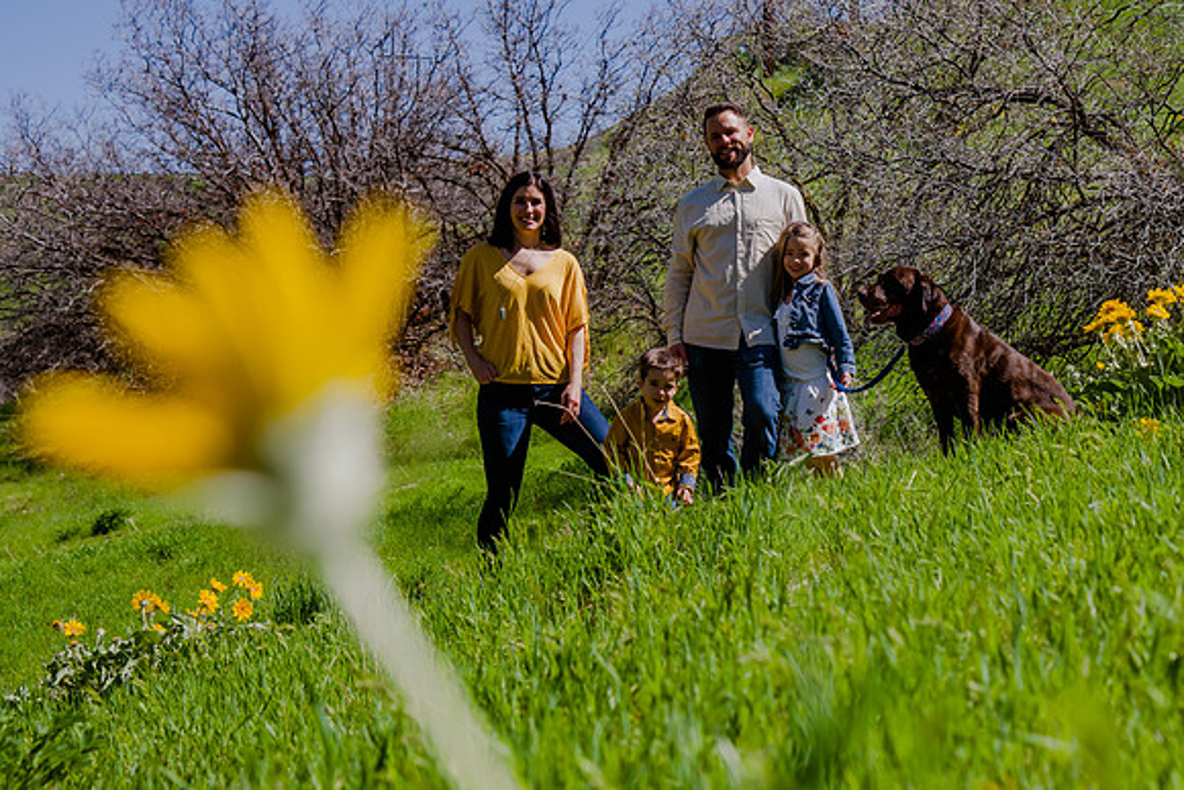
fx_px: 2897
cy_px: 353
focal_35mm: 88
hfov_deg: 23.1
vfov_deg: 15.5
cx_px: 732
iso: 200
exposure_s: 1/800
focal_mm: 58
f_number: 7.1
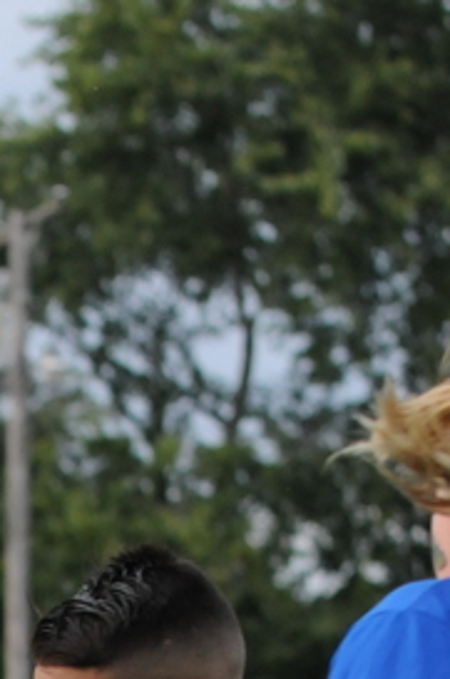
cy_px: 1154
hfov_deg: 3.5
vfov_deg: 5.2
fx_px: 7415
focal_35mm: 394
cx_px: -348
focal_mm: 70
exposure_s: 1/800
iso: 800
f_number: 4.5
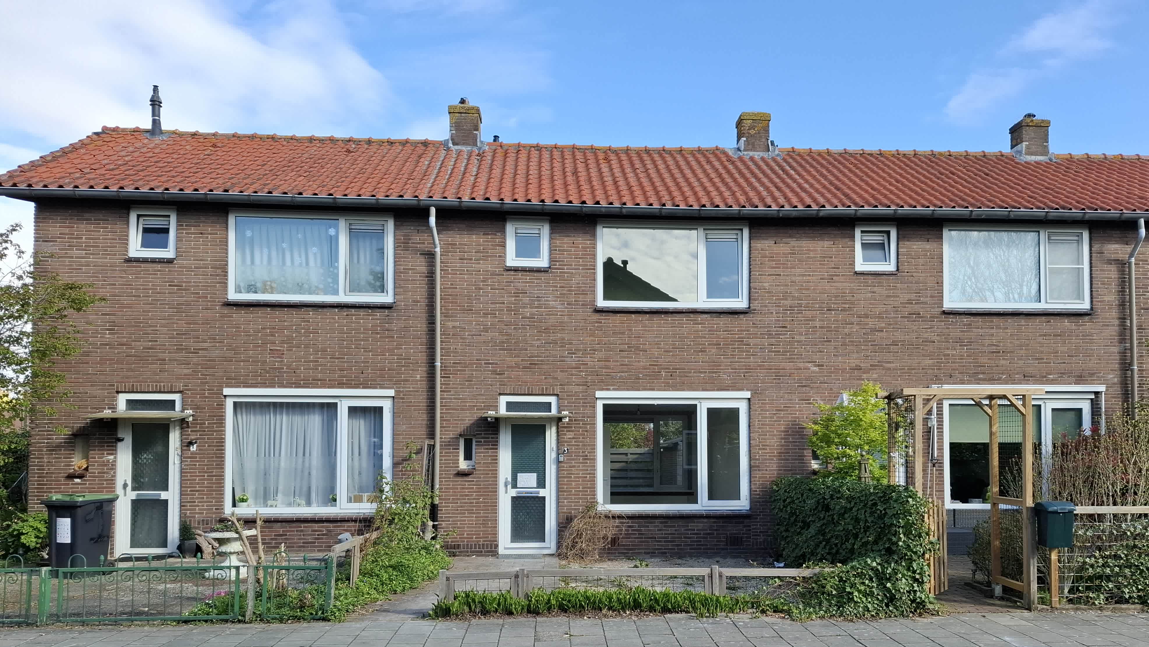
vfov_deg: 43.9
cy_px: 419
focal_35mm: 26
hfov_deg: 71.9
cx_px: 596
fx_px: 792
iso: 50
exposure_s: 1/908
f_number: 1.8
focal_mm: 5.5
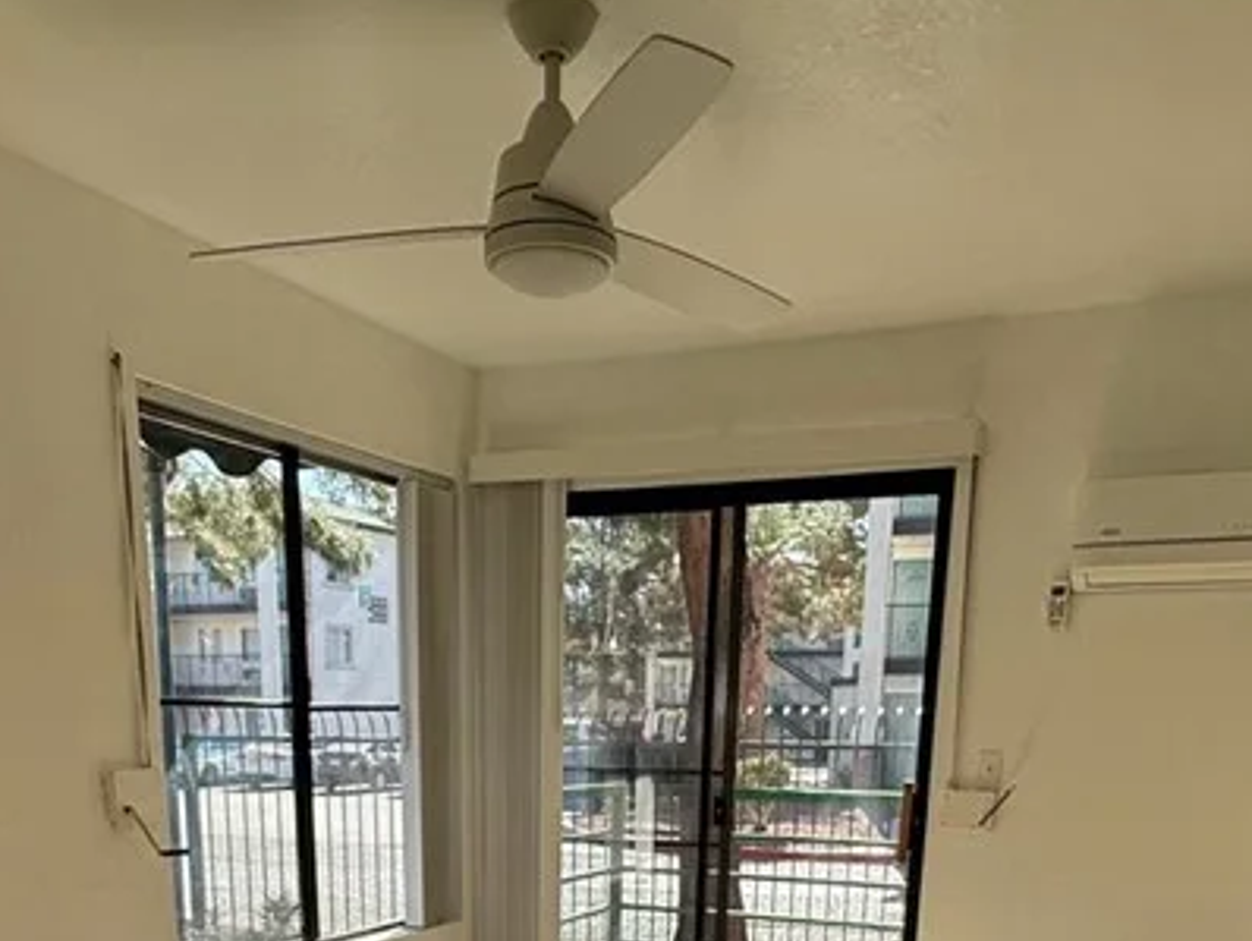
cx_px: 588
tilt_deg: -14.9
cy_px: 1073
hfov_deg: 51.3
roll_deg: -1.3
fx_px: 1303
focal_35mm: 36
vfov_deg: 33.7
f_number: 2.2
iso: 64
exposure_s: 1/651
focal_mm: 2.22
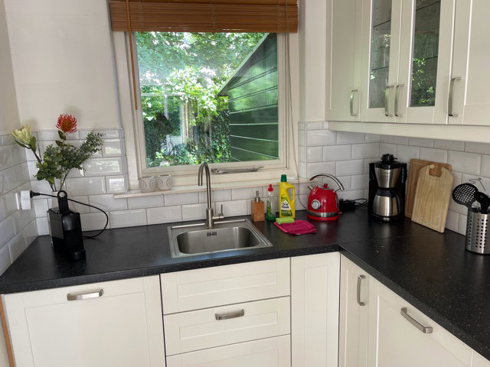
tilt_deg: -13.1
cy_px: 184
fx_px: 368
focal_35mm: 26
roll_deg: +2.6
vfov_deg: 53.1
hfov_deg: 67.3
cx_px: 245
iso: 64
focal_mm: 5.1
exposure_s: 1/121
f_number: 1.6
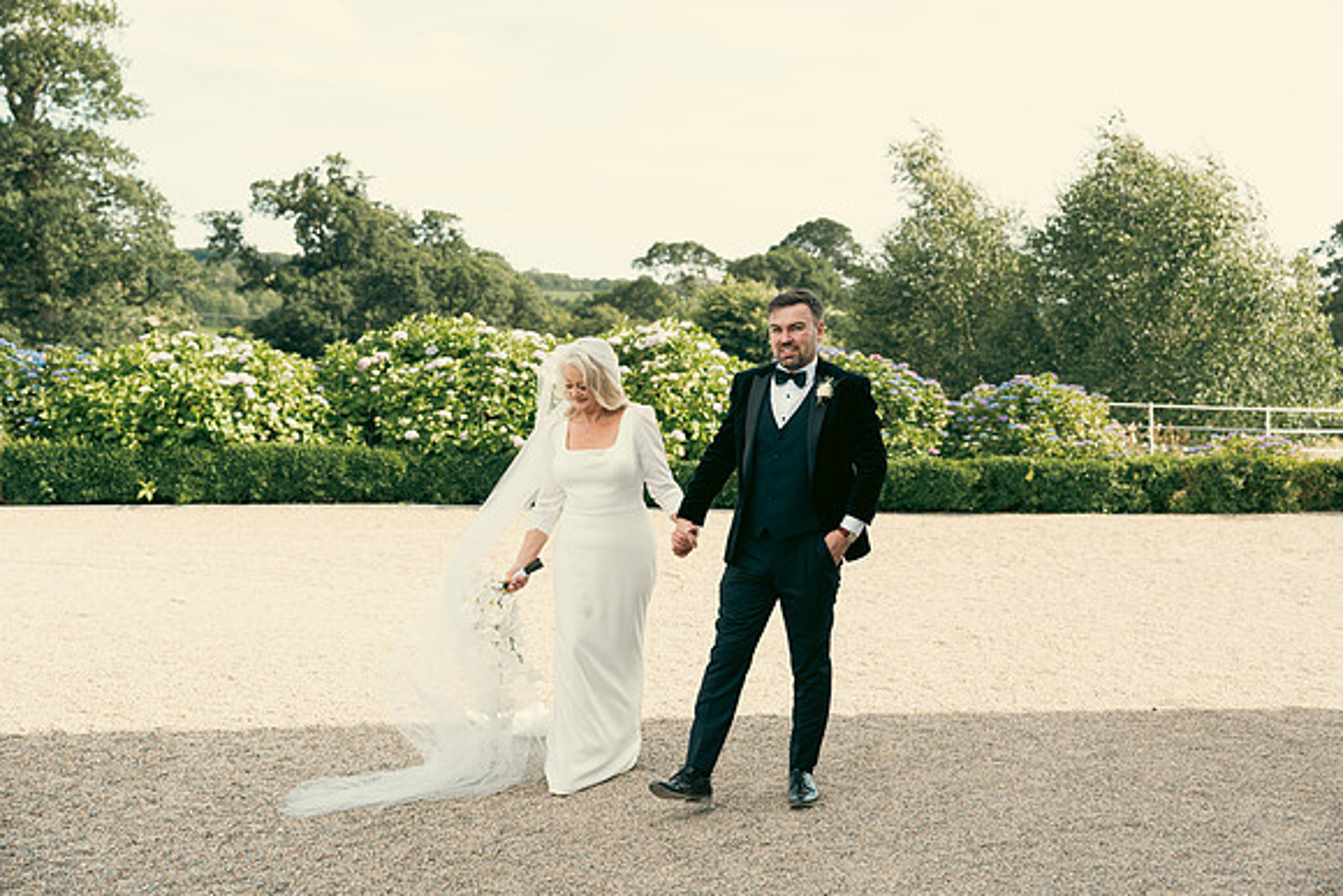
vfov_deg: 31.2
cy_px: 448
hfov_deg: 45.4
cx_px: 672
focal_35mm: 43
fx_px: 1604
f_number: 3.5
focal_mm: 43
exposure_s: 1/400
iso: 125
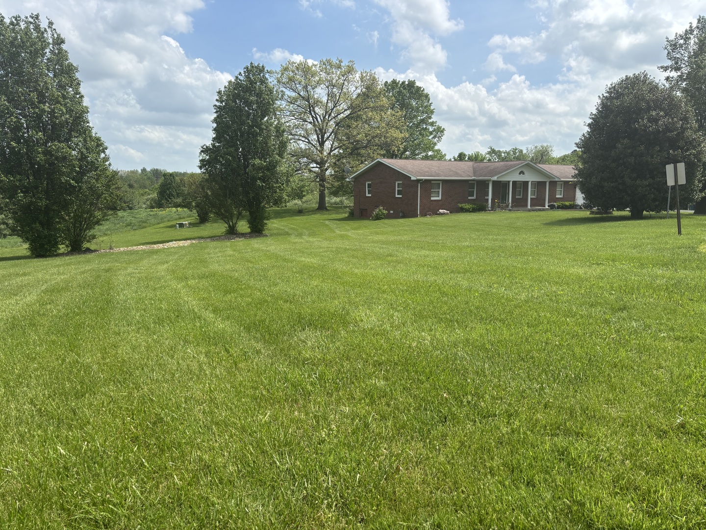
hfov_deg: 67.3
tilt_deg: -8.3
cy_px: 265
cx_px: 353
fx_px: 530
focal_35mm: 26
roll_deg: +0.0
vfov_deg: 53.1
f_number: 1.6
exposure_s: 1/3413
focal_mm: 5.96
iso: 50
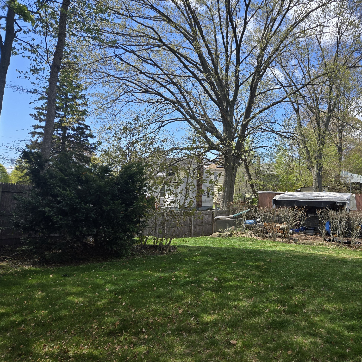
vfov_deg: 57.3
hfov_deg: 56.0
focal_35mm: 28
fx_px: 331
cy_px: 186
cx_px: 244
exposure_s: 1/1099
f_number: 1.8
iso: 25
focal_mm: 5.4
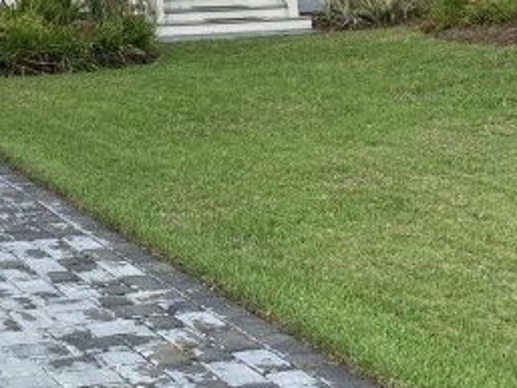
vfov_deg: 17.1
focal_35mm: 81
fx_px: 1210
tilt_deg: +3.0
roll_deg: +1.3
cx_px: -78
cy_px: -127
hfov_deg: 22.5
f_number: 1.8
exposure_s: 1/1754
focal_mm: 4.25
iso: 32
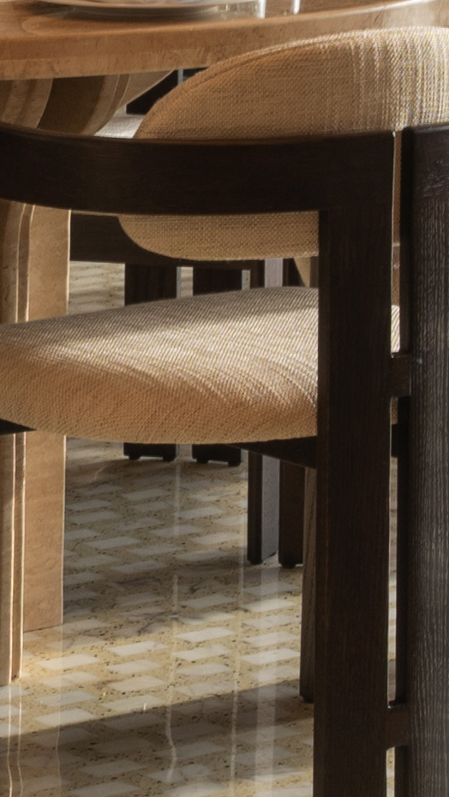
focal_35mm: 223
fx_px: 4718
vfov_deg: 9.2
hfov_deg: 5.4
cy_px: -651
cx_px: 819
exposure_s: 1/50
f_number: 9
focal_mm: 24
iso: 125
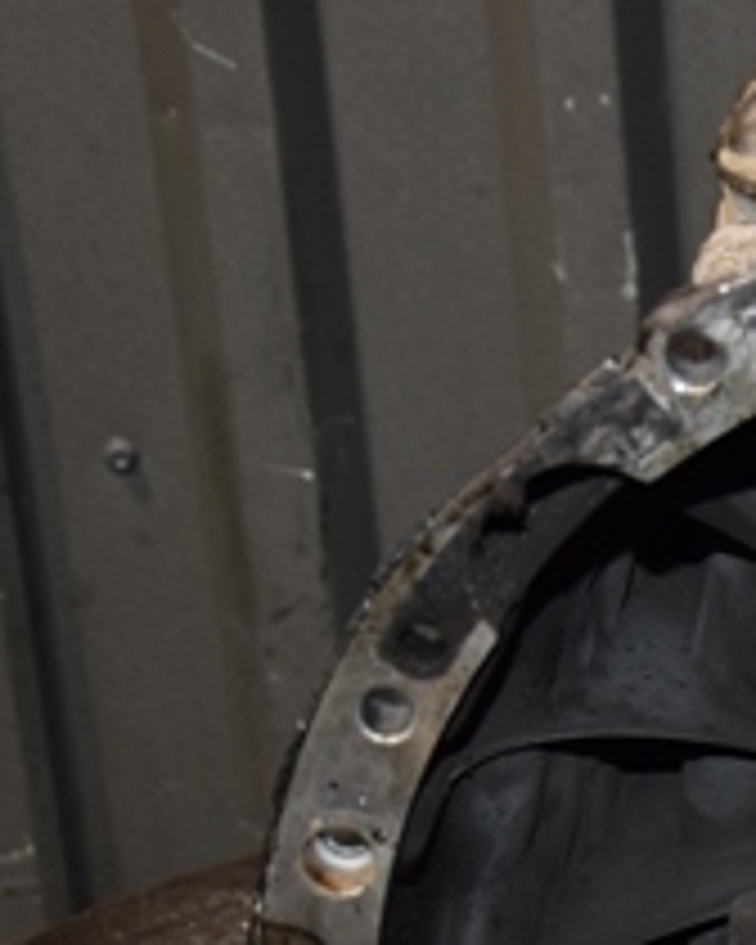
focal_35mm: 137
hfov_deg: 10.9
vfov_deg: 13.9
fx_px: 3832
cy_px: 837
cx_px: 1062
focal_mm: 32
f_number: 5
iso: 800
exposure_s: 1/60
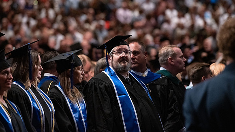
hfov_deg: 10.3
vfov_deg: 5.8
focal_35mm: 209
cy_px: 54
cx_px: 118
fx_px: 1305
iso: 6400
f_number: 2.8
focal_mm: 200
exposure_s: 1/200
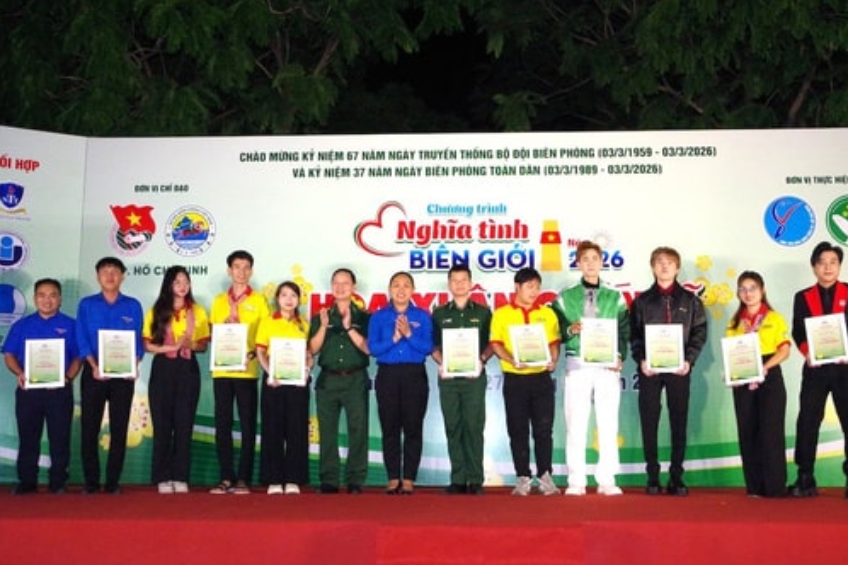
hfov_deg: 49.5
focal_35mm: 39
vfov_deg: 34.2
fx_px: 919
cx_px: 441
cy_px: 289
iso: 6400
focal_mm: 24
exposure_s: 1/180
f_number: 10
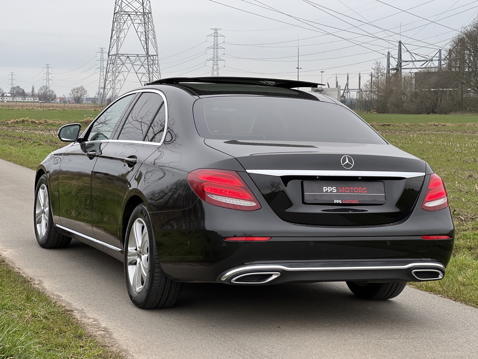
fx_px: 1063
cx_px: 239
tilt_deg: -3.8
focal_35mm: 77
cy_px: 180
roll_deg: -0.2
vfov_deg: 19.1
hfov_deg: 25.3
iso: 32
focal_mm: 9
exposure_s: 1/121
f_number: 2.8
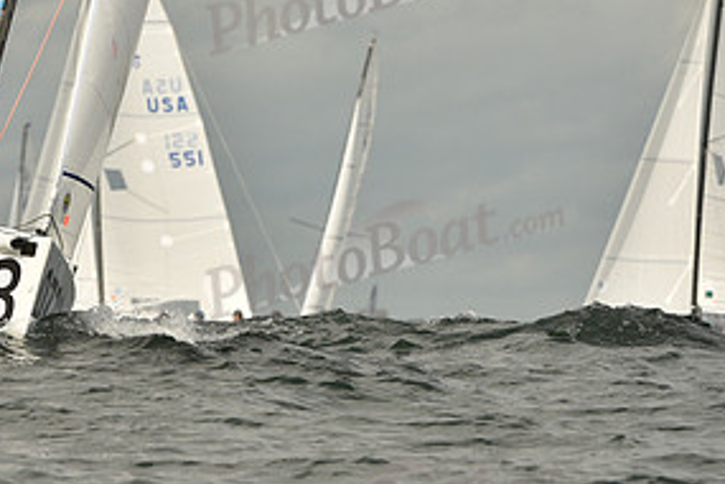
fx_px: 13512
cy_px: 157
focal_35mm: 671
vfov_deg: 2.0
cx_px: 76
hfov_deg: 3.1
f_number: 8
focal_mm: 330
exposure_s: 1/1600
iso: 320
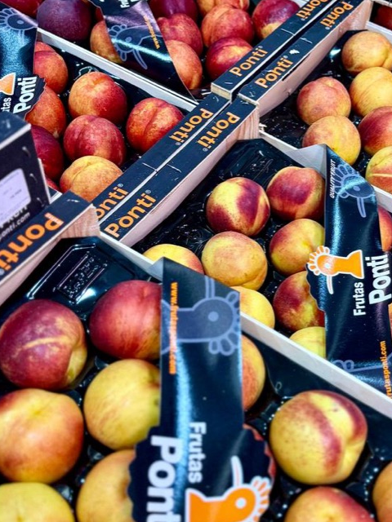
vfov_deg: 42.0
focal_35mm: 45
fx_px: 679
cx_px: 272
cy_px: 281
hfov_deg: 31.8
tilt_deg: -53.3
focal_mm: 6.76
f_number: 1.78
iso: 320
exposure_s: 1/50
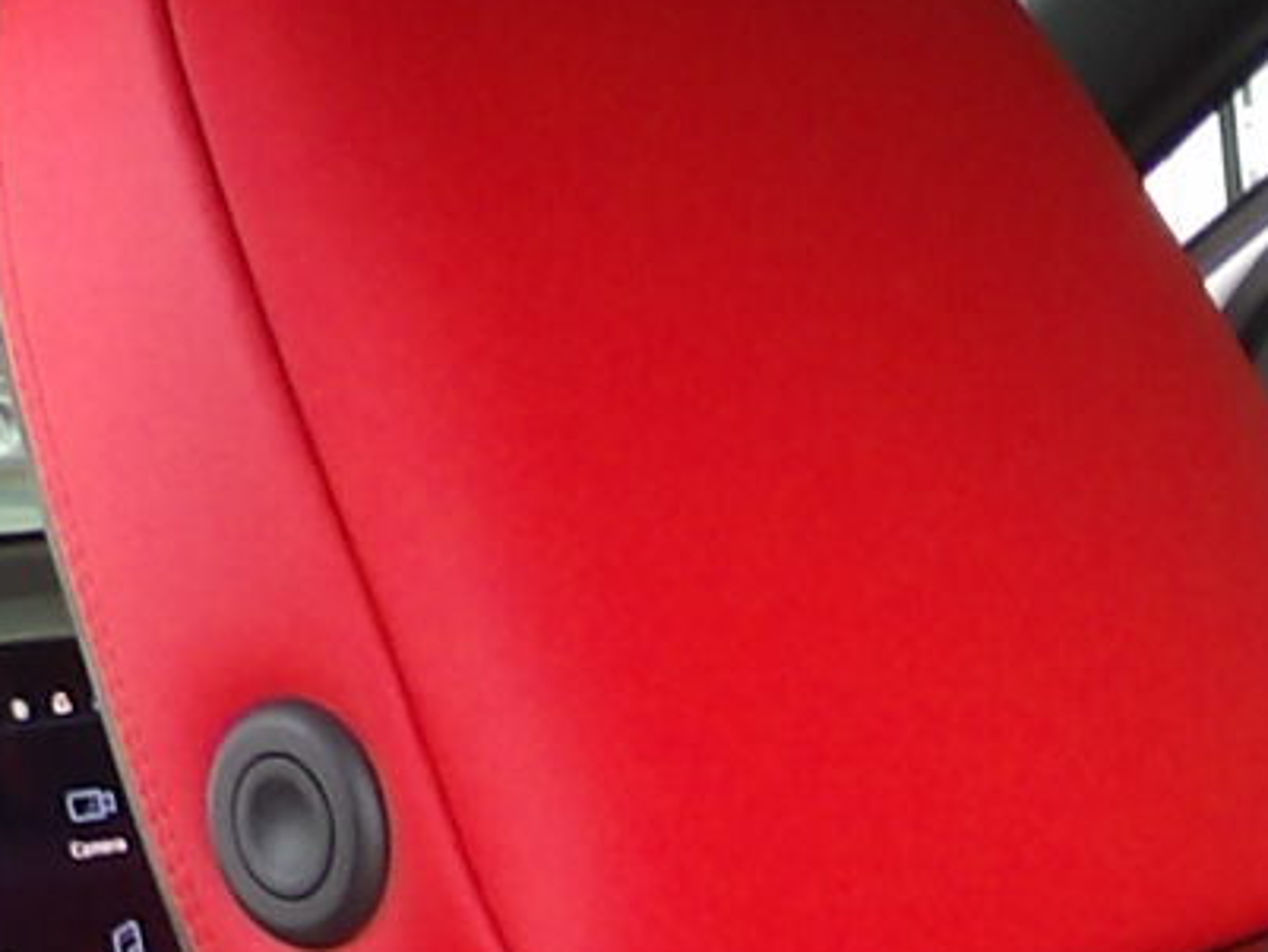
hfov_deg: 12.0
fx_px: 5679
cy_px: 2603
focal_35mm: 155
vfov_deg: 8.4
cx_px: 2046
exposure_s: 1/33
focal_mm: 4.3
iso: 111
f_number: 3.2
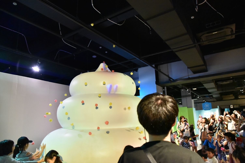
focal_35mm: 24
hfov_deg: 73.7
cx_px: 122
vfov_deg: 53.2
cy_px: 82
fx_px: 163
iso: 5000
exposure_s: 1/180
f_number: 4.8
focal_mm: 24
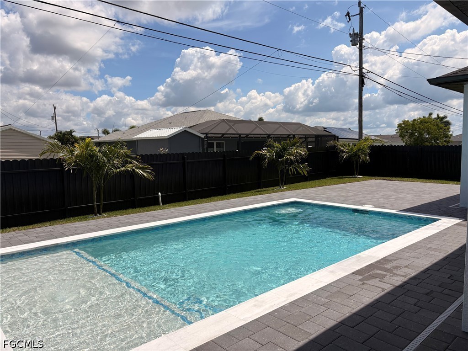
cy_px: 176
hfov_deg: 67.3
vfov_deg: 53.1
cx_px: 234
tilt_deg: -5.3
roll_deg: +1.5
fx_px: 352
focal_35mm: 26
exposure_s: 1/7813
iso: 50
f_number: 1.6
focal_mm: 5.96
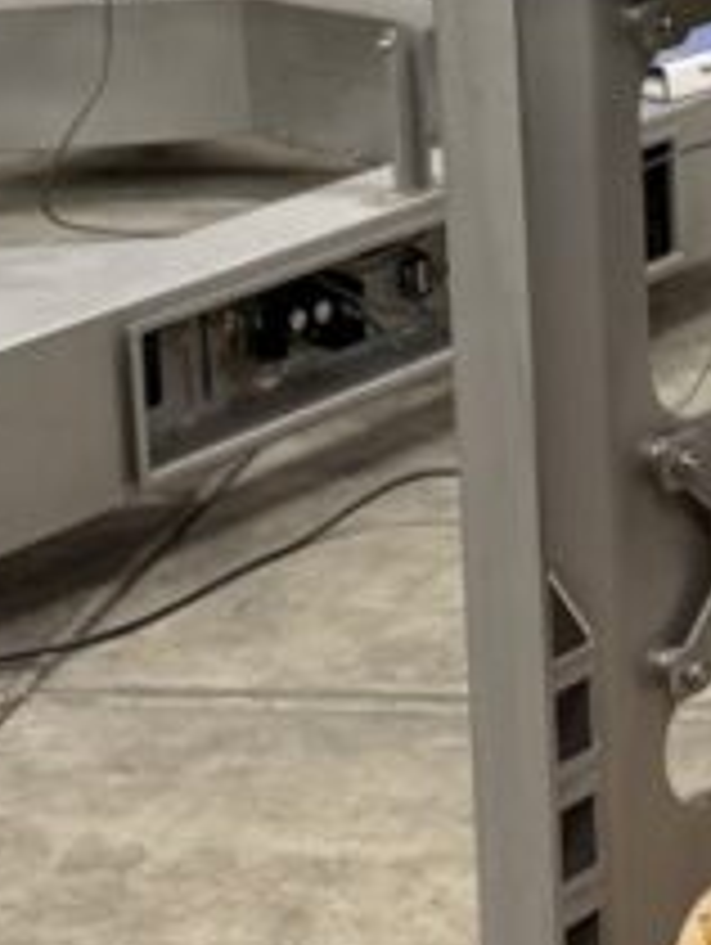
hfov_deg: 12.1
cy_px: -104
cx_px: 1080
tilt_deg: -13.2
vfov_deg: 16.3
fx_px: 3198
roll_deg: +0.8
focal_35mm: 117
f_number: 1.78
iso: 250
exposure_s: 1/50
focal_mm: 6.76
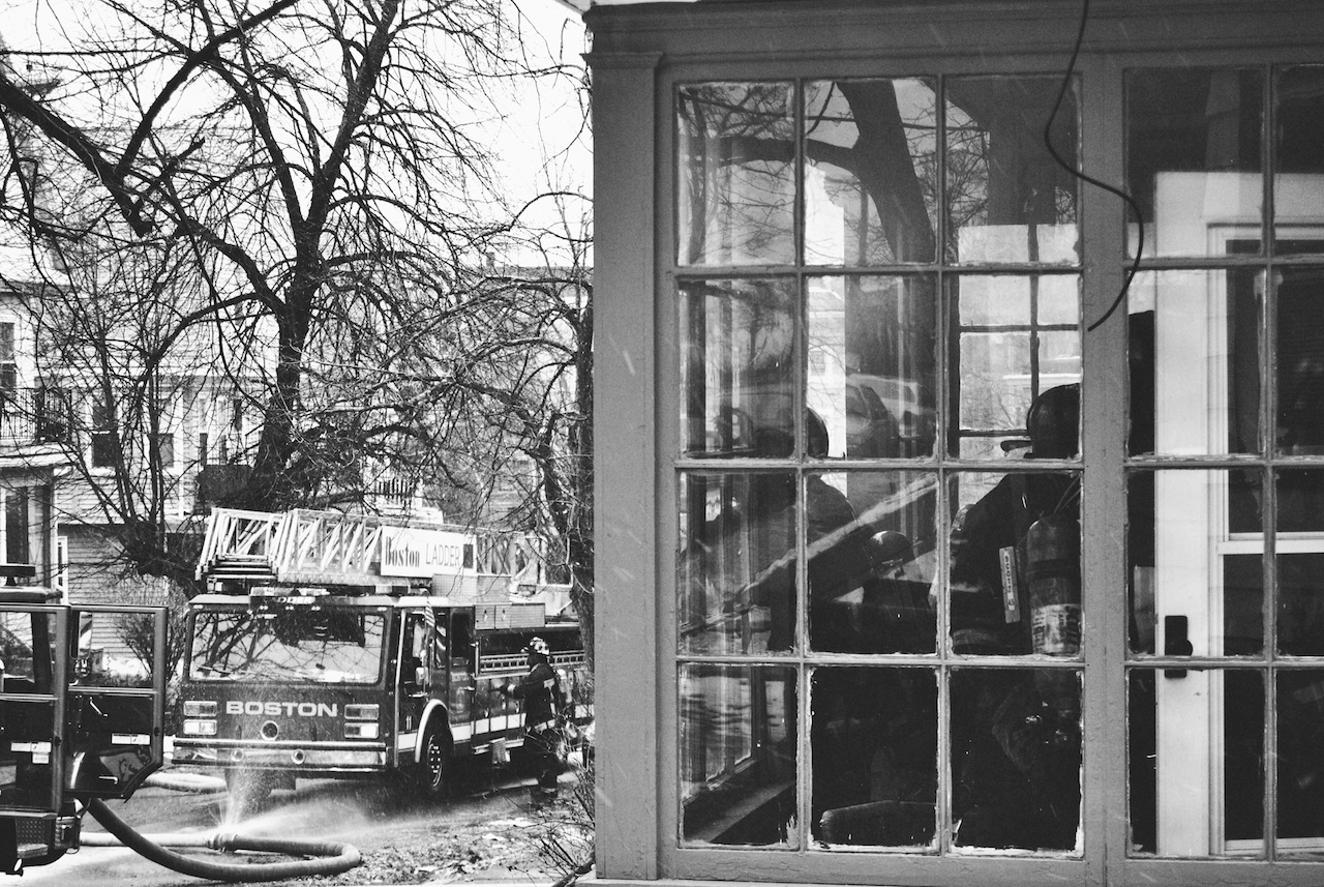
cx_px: 662
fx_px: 3038
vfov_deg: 16.6
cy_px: 444
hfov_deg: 24.6
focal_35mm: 82
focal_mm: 55
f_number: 5.6
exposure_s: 1/60
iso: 200
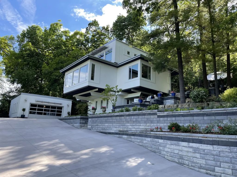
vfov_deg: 53.1
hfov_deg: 67.3
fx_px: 178
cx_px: 118
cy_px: 88
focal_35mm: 26
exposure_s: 1/722
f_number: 1.6
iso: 32
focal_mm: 5.1
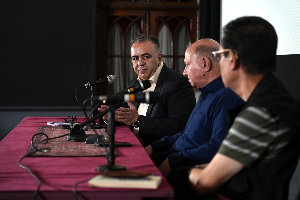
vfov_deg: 15.9
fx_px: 717
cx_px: 150
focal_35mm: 86
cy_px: 100
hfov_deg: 23.6
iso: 1600
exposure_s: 1/90
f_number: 4
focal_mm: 86
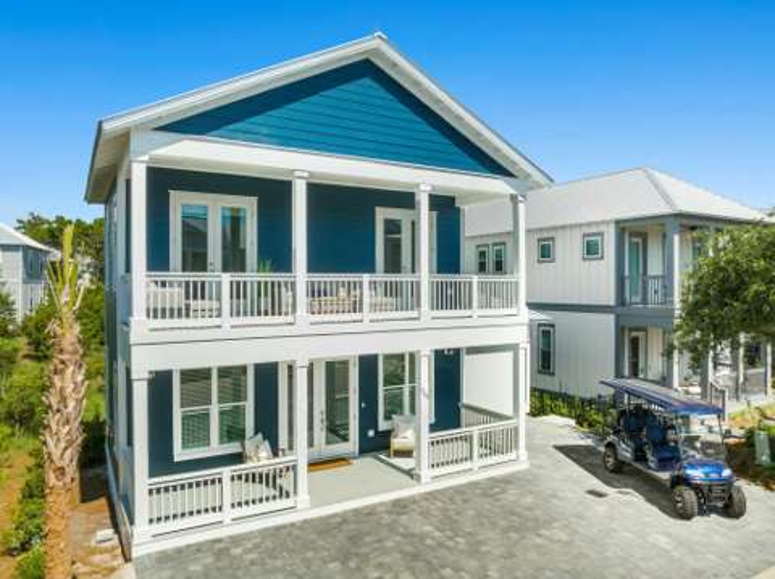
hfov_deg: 71.7
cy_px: 290
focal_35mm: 24
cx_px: 388
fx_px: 537
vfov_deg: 56.7
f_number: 5
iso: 100
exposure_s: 1/500
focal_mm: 12.29
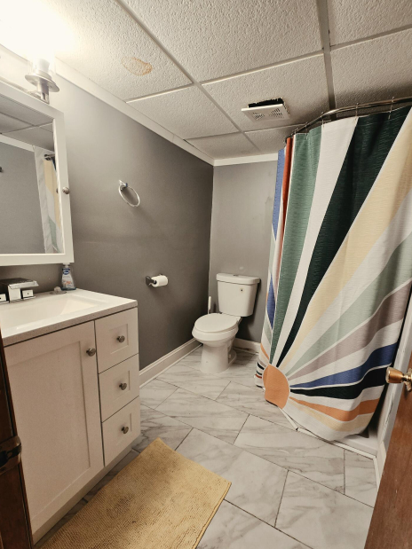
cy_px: 293
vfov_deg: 101.9
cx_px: 221
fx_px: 222
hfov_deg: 85.5
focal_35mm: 14
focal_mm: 2.2
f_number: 2.2
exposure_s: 1/60.2
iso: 80
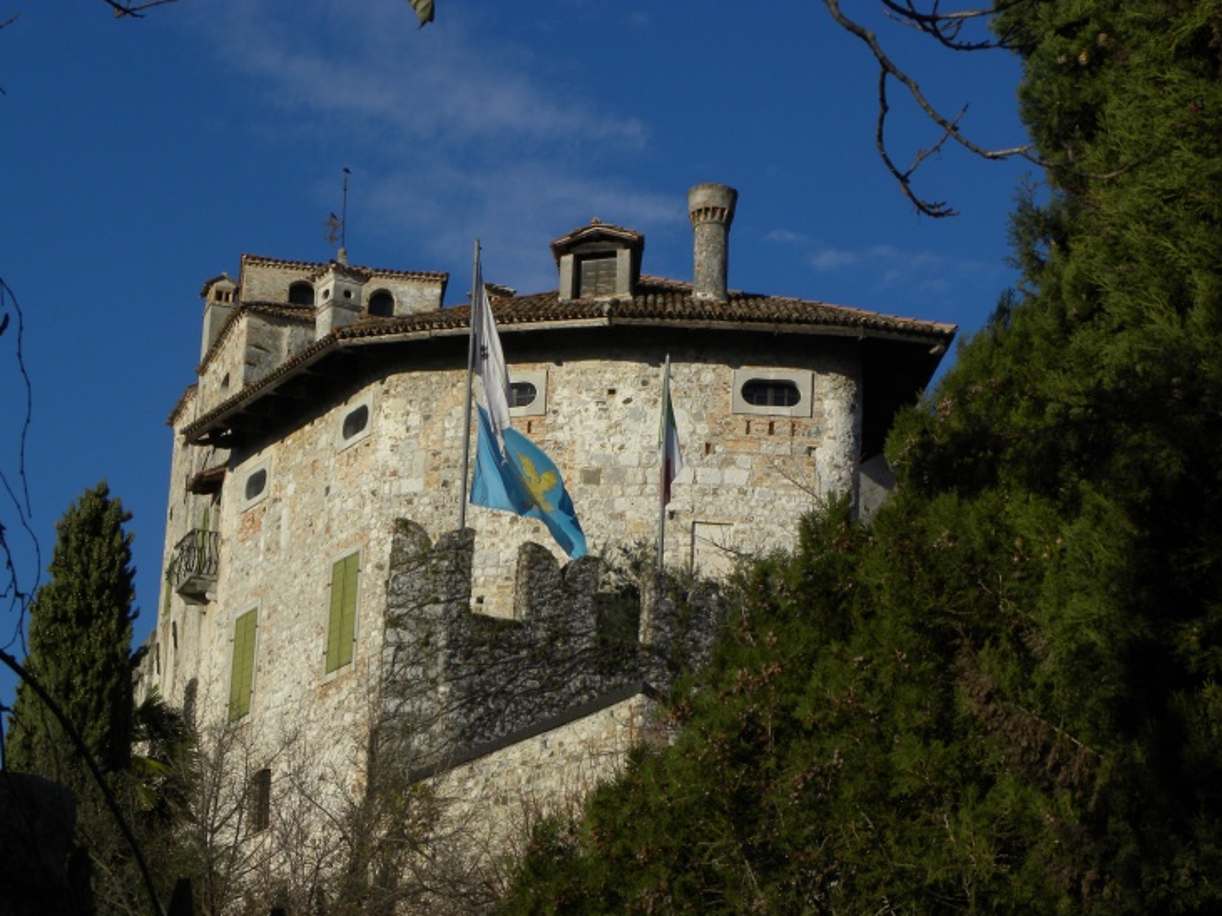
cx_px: 575
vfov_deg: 15.9
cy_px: 476
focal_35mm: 93
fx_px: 3283
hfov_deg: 21.1
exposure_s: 1/423
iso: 64
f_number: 7.1
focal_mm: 15.1
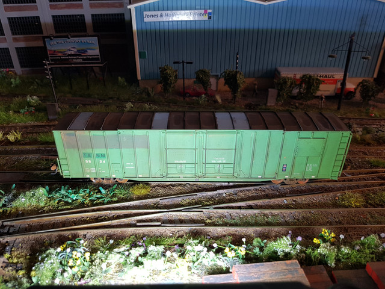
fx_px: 289
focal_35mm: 26
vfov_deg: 53.1
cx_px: 192
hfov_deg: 67.3
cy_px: 144
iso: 64
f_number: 1.7
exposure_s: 1/50
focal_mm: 4.2
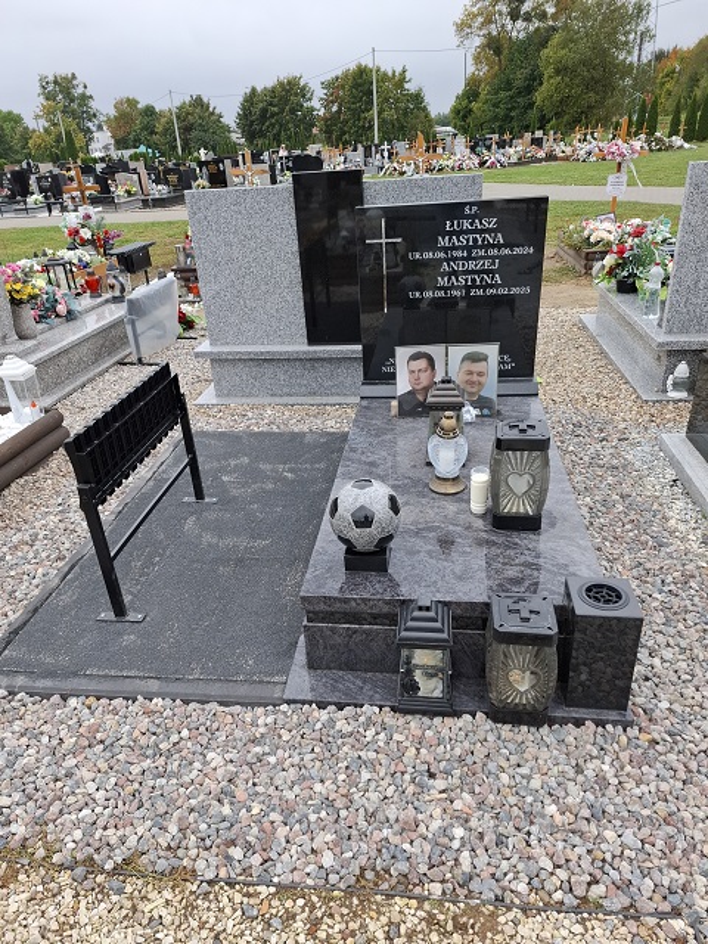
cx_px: 354
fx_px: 627
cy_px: 472
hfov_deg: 58.9
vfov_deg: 73.9
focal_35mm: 23
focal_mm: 5.54
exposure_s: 1/259
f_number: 1.8
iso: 50
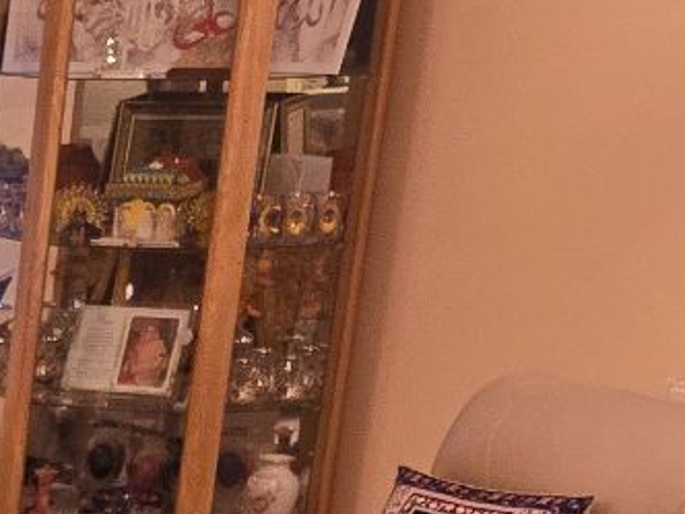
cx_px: -1050
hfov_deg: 11.2
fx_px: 2810
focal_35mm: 142
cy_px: 987
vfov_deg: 9.8
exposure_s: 1/100
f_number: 1.7
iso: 250
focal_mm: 6.3
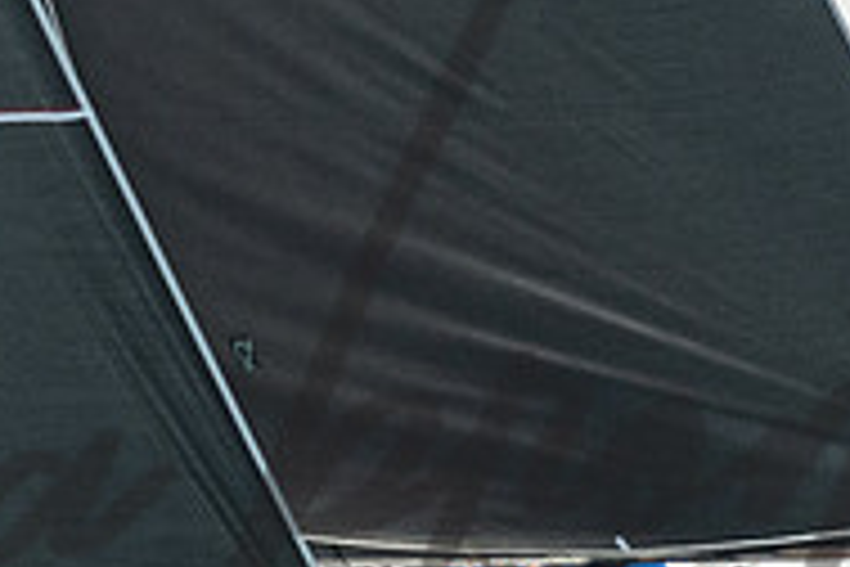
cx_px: 316
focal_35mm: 1234
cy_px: 254
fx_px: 29134
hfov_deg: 1.7
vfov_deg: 1.1
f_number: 6.3
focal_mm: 200
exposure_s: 1/640
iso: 320
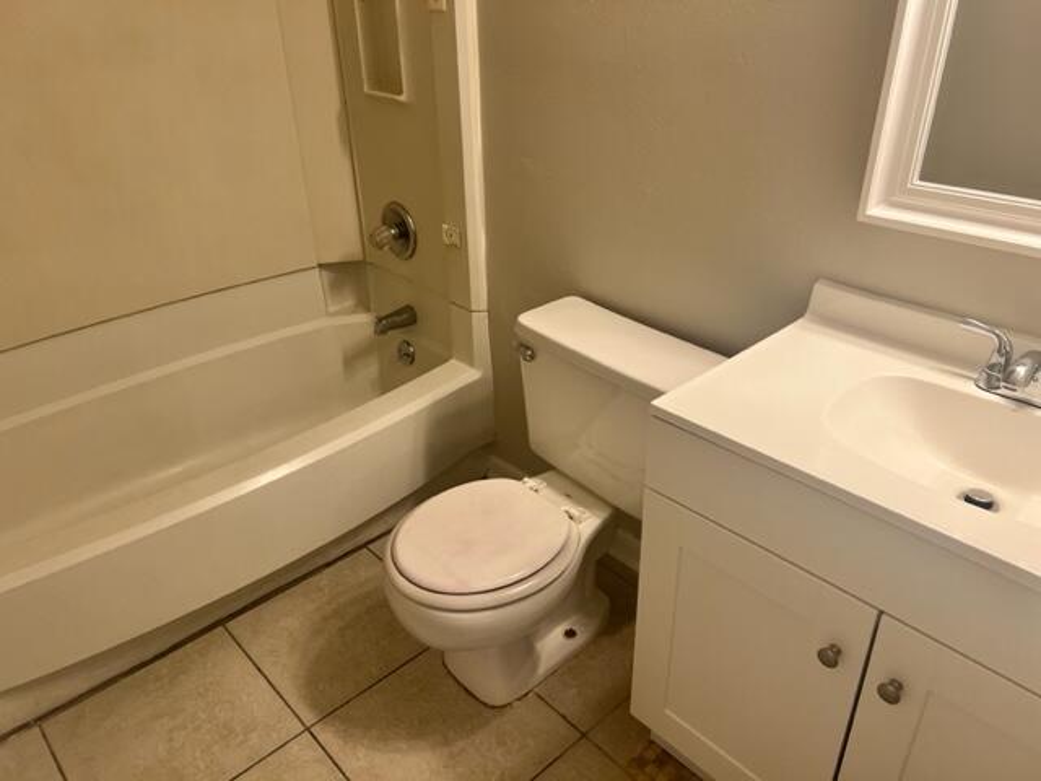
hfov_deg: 67.3
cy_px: 390
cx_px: 520
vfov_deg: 53.1
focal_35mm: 26
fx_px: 782
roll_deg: +1.5
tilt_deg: -30.1
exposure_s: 1/120
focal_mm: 5.7
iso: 100
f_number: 1.5
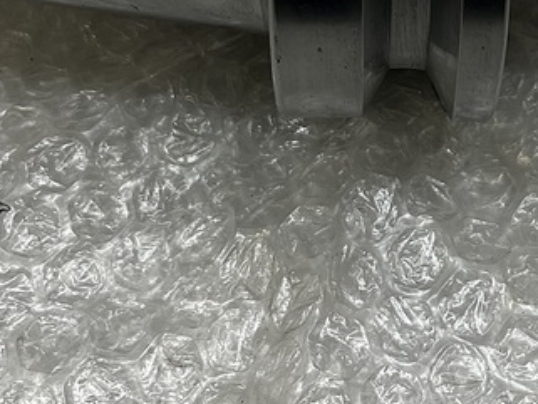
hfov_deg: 23.7
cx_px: 437
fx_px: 1259
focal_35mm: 81
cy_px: -156
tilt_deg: -55.1
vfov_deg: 16.9
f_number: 1.6
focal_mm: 5.1
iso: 40
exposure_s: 1/252
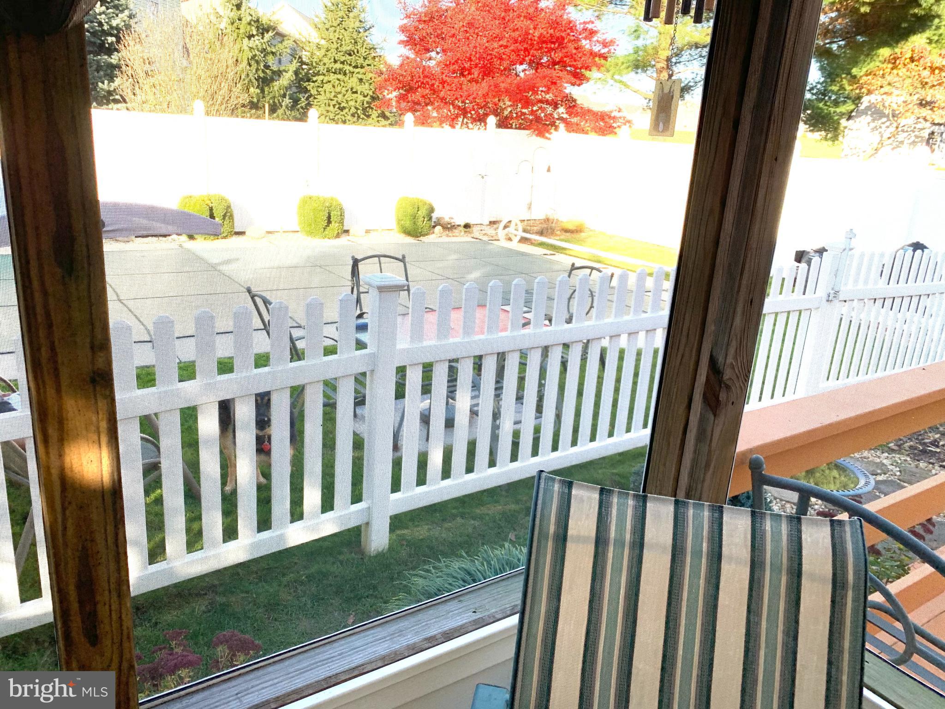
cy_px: 354
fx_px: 710
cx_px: 472
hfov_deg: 67.3
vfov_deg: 53.1
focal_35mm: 26
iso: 25
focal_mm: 4.25
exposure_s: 1/374
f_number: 1.8
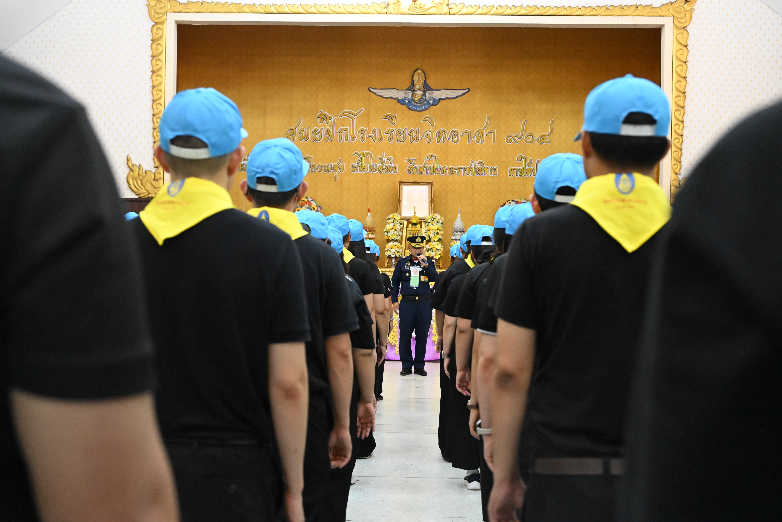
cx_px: 391
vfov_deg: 34.2
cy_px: 261
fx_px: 847
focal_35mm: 39
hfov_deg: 49.6
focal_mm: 39
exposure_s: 1/400
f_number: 4
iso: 12800
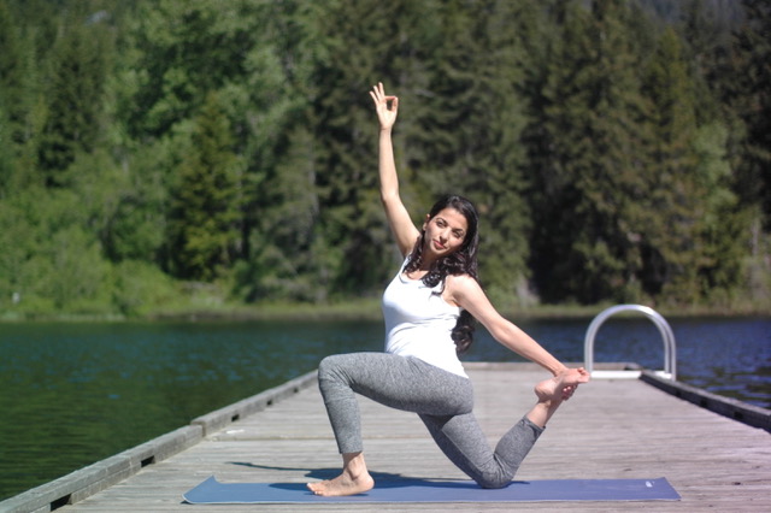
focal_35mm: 75
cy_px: 256
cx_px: 386
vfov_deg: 18.2
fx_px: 1605
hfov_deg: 27.0
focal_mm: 50
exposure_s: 1/8000
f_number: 1.8
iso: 250
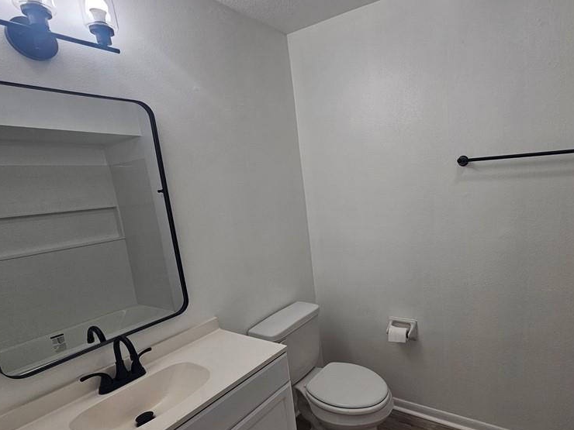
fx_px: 298
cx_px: 361
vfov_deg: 71.3
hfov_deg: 85.9
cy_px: 242
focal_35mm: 18
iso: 50
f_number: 2.2
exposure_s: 1/120
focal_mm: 2.2
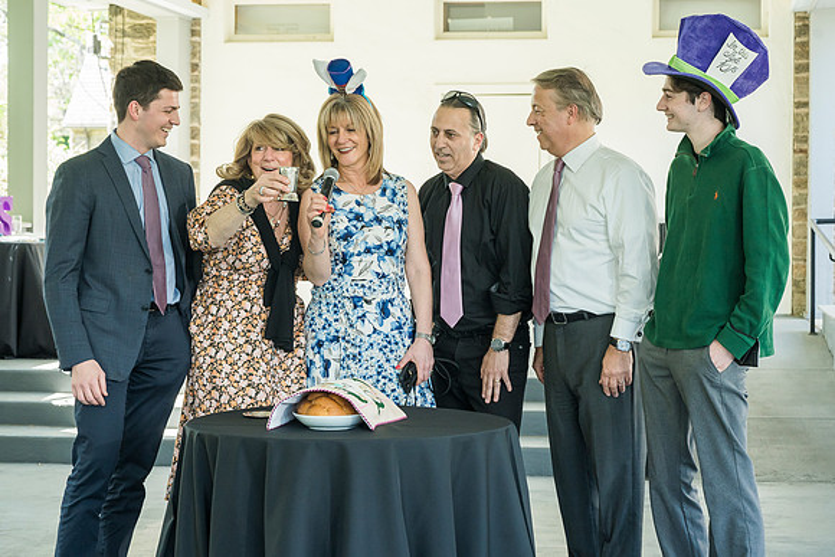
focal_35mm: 82
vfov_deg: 16.7
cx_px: 402
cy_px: 283
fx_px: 1902
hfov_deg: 24.8
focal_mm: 79
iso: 1600
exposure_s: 1/125
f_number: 7.1
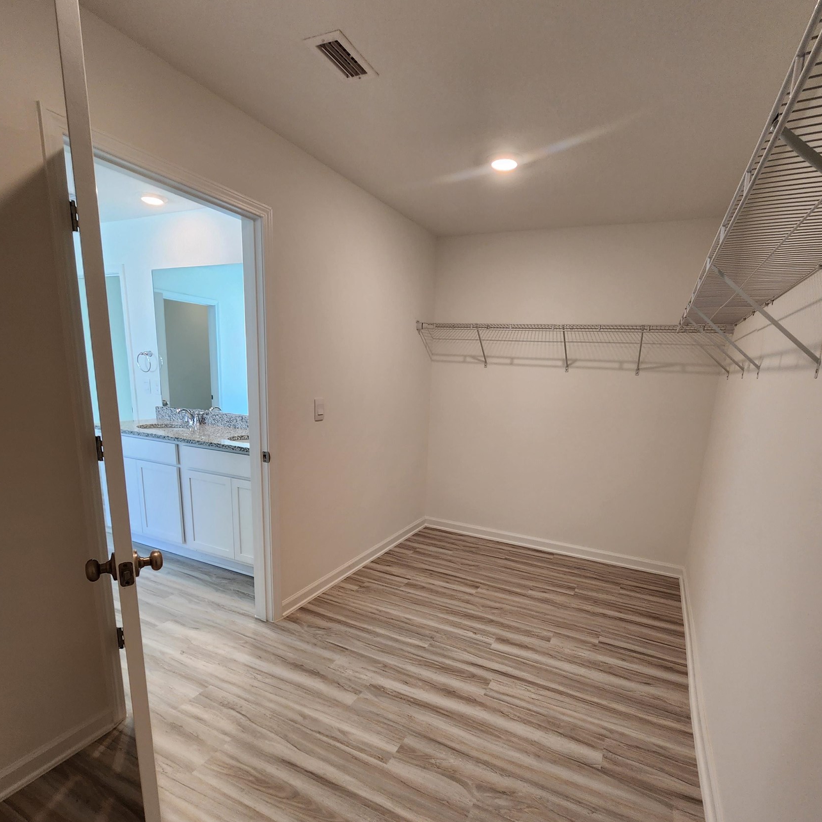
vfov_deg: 86.6
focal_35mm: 16
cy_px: 484
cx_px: 424
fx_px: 430
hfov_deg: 87.4
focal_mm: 2.2
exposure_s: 1/60
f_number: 2.2
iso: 125
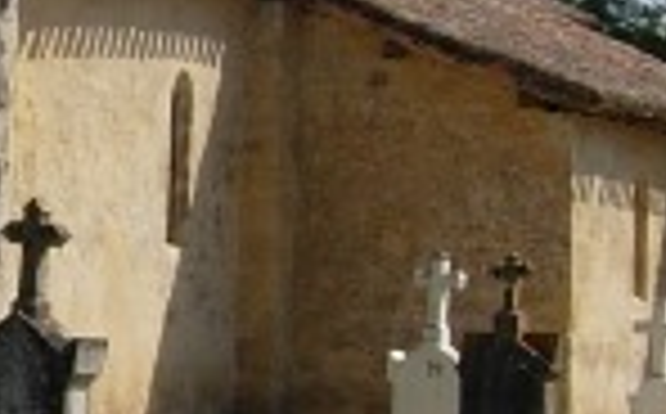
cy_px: 117
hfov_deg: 9.4
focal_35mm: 218
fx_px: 3951
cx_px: -248
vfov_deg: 6.0
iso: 64
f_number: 4.8
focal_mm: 7.8
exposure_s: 1/836
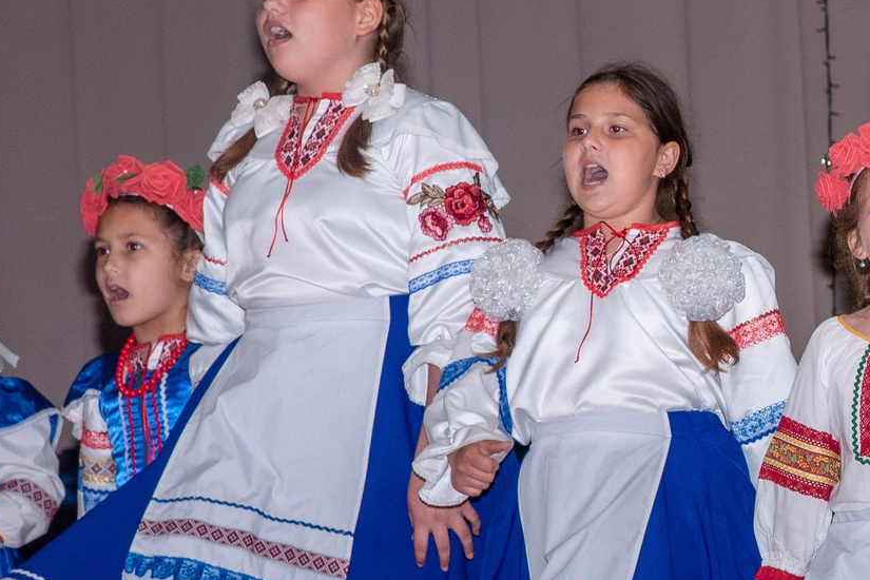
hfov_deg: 7.6
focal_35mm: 267
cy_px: 312
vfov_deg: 5.1
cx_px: 1300
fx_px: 6452
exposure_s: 1/160
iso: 640
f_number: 7.1
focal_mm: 86
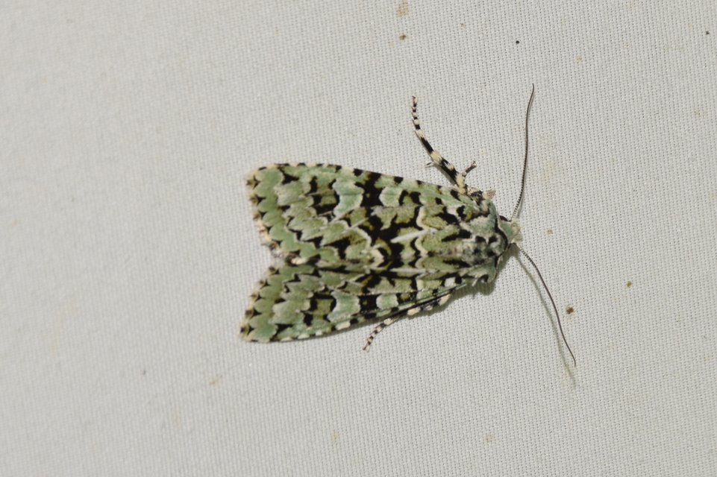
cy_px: 238
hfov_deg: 9.8
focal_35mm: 210
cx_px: 358
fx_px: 4181
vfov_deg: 6.5
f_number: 13
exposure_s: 1/160
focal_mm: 140
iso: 100
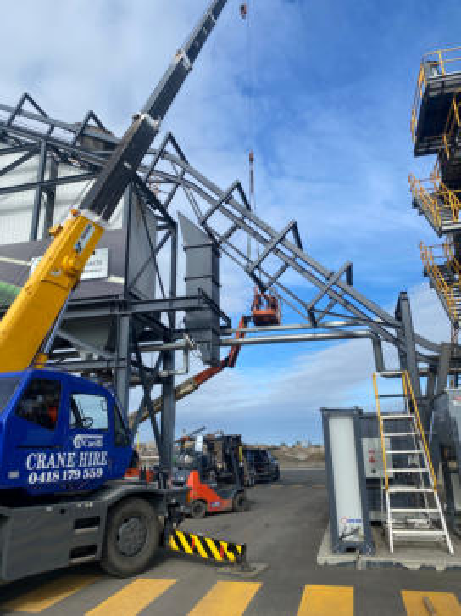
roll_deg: -0.5
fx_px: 462
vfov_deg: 67.3
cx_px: 230
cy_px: 308
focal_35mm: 26
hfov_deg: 53.0
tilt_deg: +19.8
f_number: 1.8
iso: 32
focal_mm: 4.25
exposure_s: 1/2967
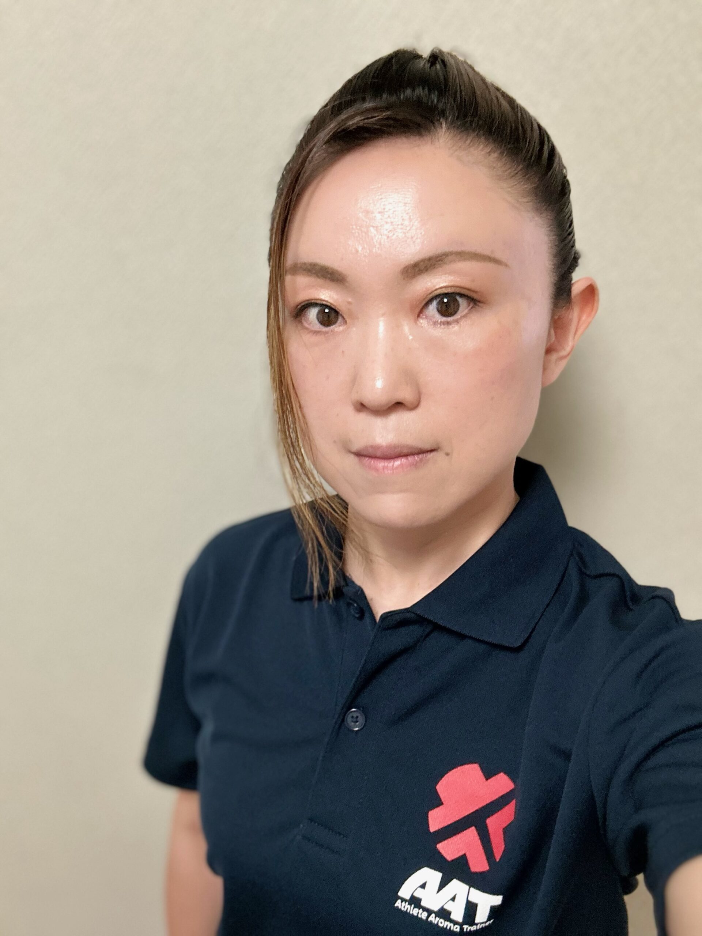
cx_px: 351
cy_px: 468
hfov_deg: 46.8
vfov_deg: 60.0
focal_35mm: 30
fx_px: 811
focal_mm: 2.69
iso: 160
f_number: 1.9
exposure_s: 1/60
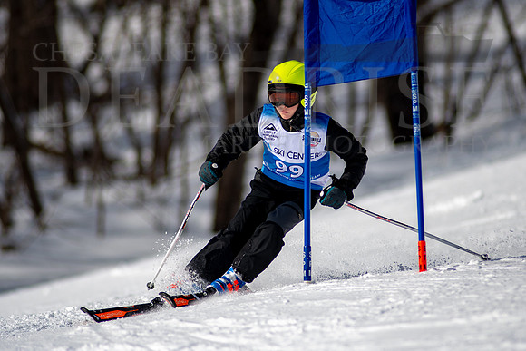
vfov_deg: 2.8
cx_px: 287
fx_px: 7177
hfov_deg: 4.2
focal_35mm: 491
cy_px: 176
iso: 100
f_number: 2.8
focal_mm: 300
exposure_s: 1/6400
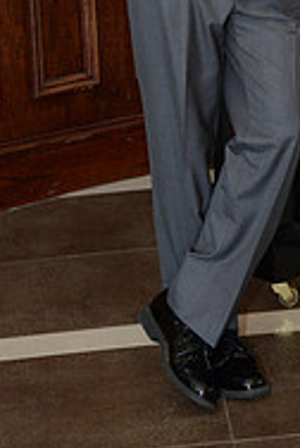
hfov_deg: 8.9
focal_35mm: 154
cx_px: 249
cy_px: -203
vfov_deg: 12.7
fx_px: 1918
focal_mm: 50
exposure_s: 1/60
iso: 2000
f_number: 6.3
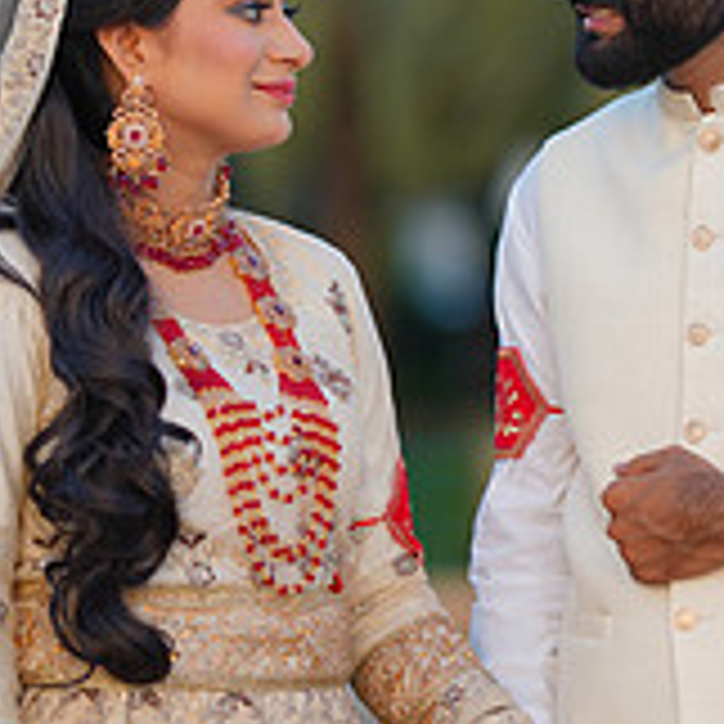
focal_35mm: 260
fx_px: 6152
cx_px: 513
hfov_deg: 6.7
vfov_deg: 6.7
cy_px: 259
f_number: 1.4
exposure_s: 1/400
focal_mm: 85
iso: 50
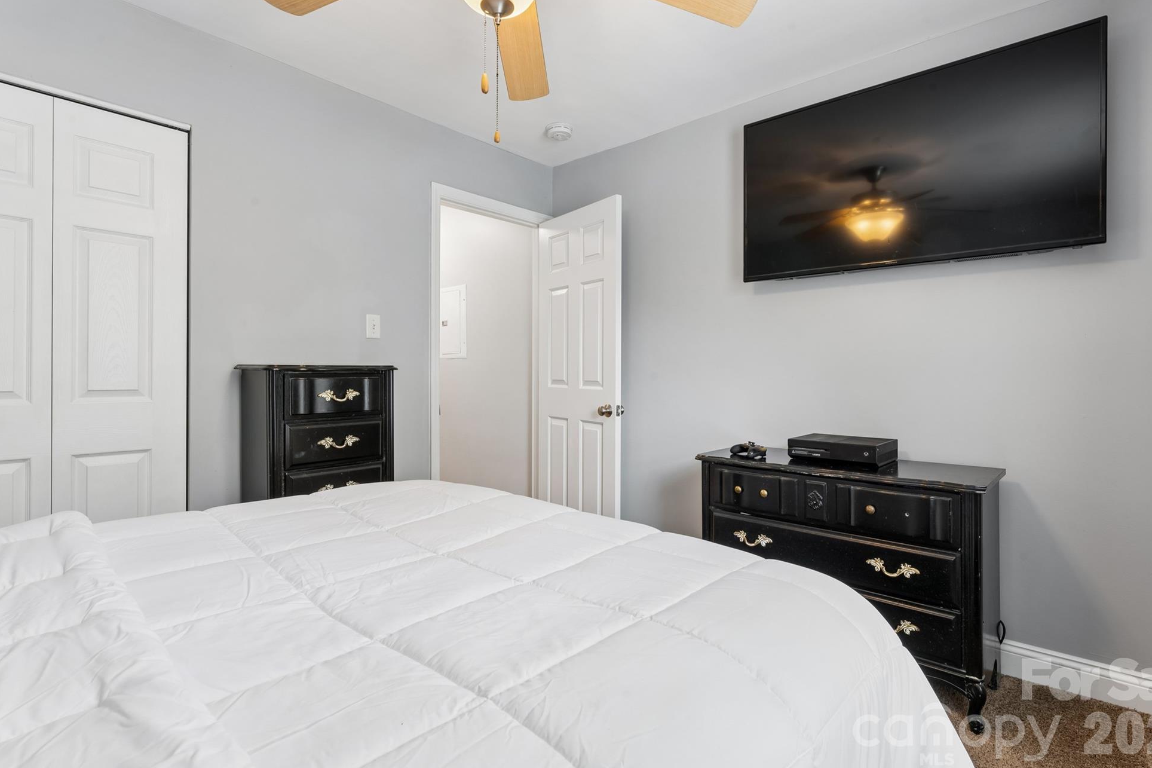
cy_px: 368
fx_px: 561
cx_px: 600
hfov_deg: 91.5
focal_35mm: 18
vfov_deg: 68.7
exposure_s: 1.3
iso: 100
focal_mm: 16.5
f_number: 13
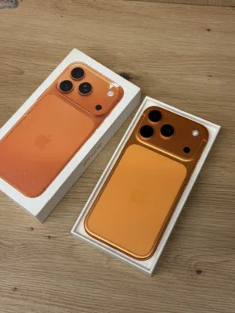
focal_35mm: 48
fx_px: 434
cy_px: 156
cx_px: 118
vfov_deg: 39.7
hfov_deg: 30.3
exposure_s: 1/50
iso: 64
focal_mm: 6.76
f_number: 1.78
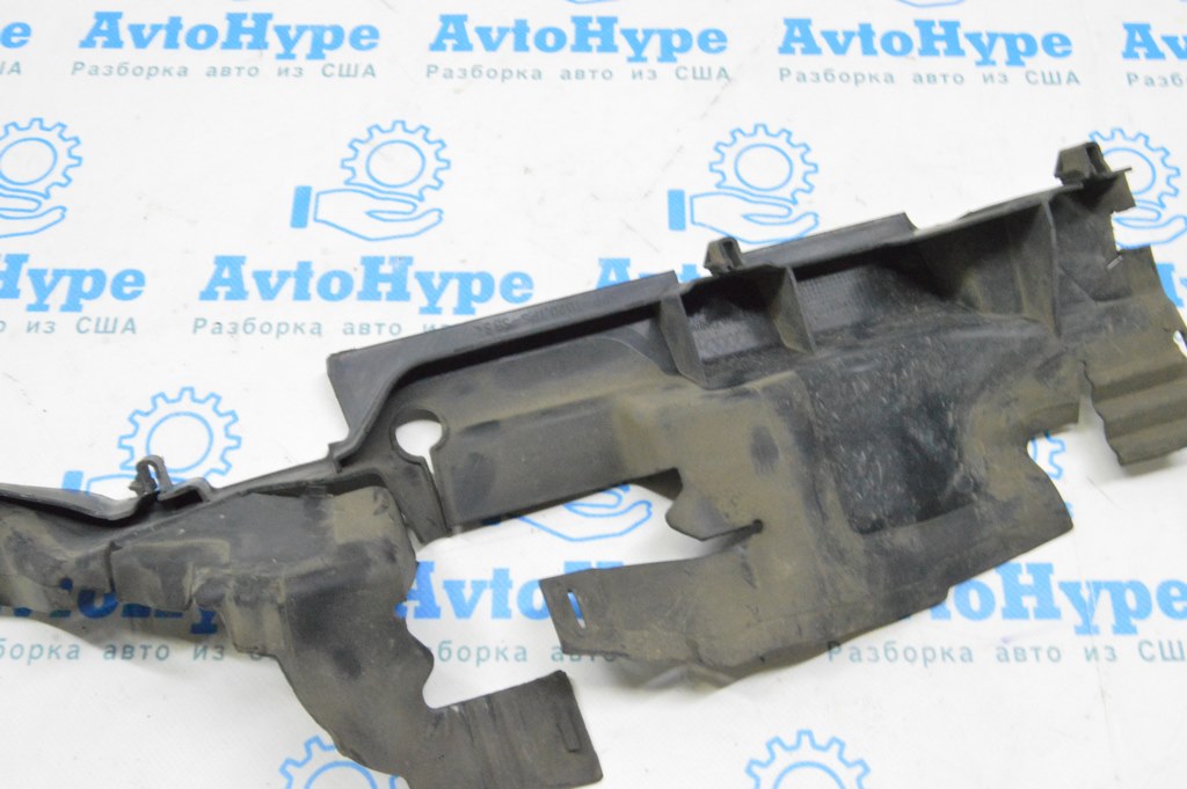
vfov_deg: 34.2
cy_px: 394
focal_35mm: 39
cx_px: 594
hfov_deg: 49.6
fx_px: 1285
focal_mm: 26
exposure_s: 1/15
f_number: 20
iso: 6400
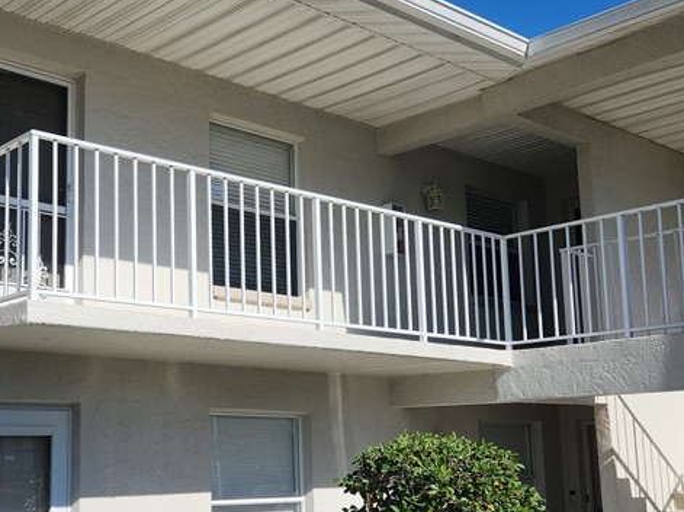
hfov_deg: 37.7
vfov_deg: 29.1
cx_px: 221
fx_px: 988
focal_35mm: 50
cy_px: 292
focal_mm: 5.4
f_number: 1.8
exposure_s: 1/2234
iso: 20
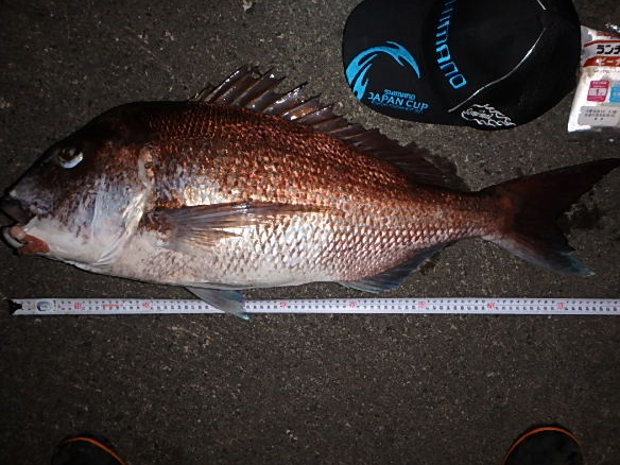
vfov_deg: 58.8
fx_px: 412
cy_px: 251
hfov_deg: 73.9
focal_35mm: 23
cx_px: 314
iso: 400
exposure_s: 1/30
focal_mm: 3.7
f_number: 3.5
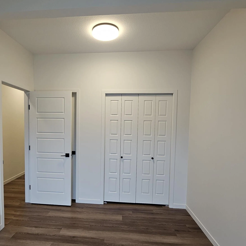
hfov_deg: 74.2
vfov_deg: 74.7
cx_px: 101
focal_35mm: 20
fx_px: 161
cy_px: 132
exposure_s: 1/60
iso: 125
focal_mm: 2.2
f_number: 2.2
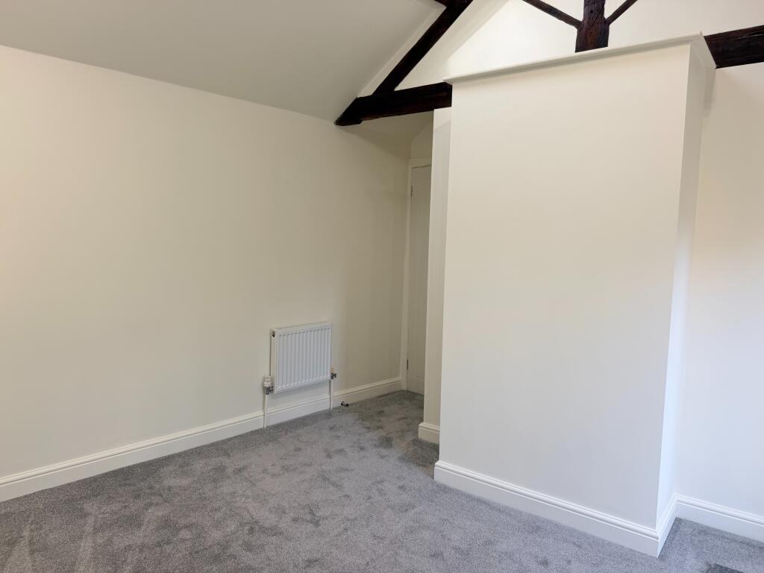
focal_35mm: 24
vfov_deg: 56.8
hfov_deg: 71.6
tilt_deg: -5.5
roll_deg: -1.4
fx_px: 530
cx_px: 382
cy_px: 286
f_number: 1.78
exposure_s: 1/138
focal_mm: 6.76
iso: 50
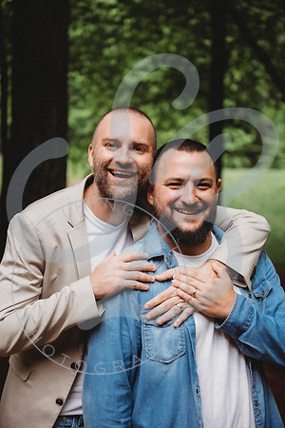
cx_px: 142
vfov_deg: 28.8
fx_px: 831
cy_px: 214
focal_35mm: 70
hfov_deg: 19.5
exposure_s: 1/400
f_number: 2.8
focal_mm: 70
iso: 100
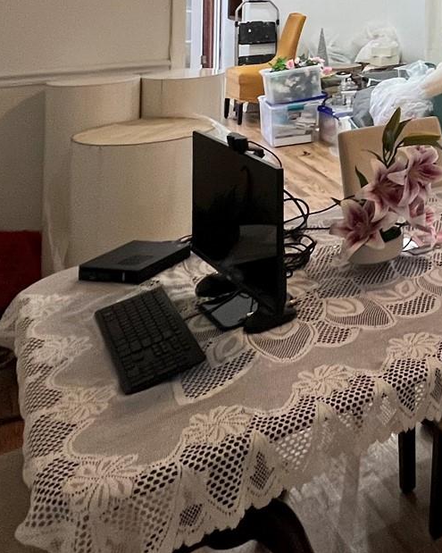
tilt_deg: +1.4
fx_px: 687
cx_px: 639
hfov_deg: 26.9
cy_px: -59
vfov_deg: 36.8
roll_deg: -0.1
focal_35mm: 42
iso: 200
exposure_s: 1/120
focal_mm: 1.57
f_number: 1.8
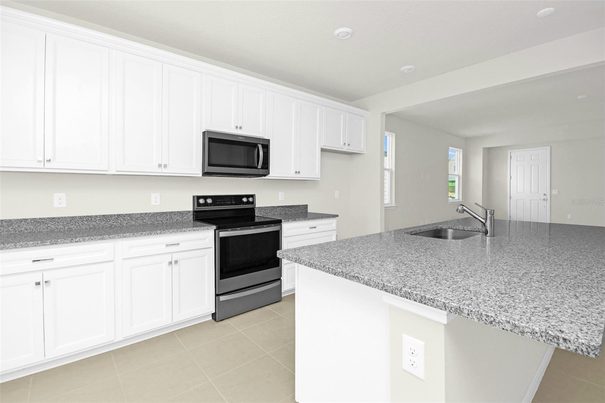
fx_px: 252
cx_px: 302
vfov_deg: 77.3
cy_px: 202
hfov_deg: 100.4
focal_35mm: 15
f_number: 10
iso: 500
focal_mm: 10
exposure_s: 1/60
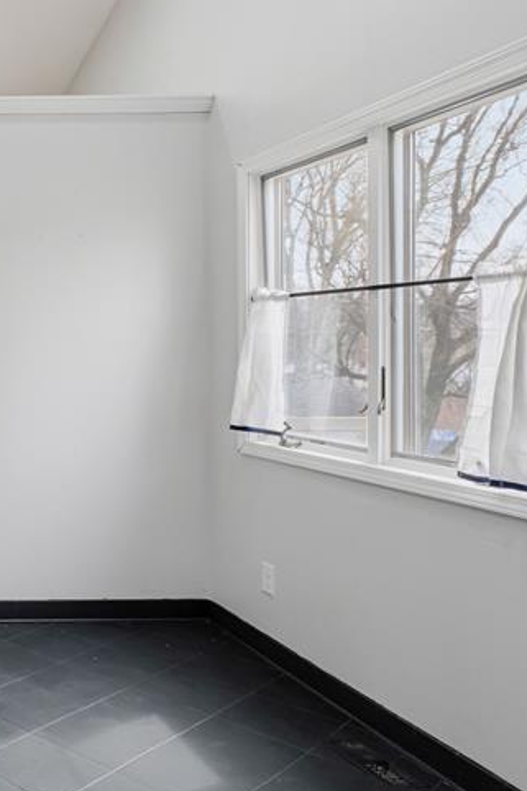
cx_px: -254
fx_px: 747
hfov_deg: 27.5
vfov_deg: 55.7
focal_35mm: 34
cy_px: 361
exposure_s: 1/30
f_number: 8
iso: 500
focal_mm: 10.8
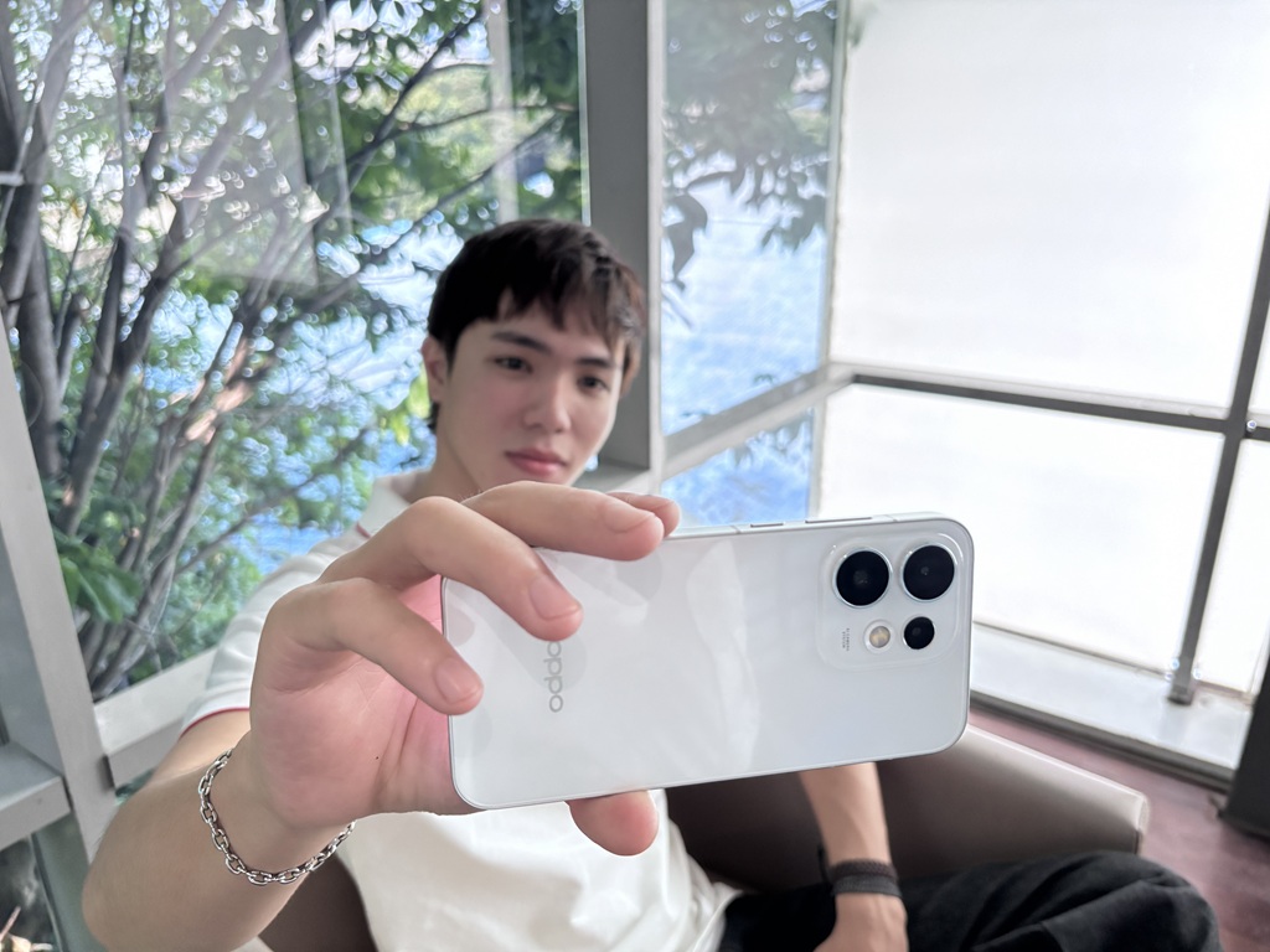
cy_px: 476
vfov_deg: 53.1
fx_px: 954
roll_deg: +1.2
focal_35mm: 26
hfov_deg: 67.3
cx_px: 635
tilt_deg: -20.9
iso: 320
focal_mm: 5.96
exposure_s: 1/60
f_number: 1.6
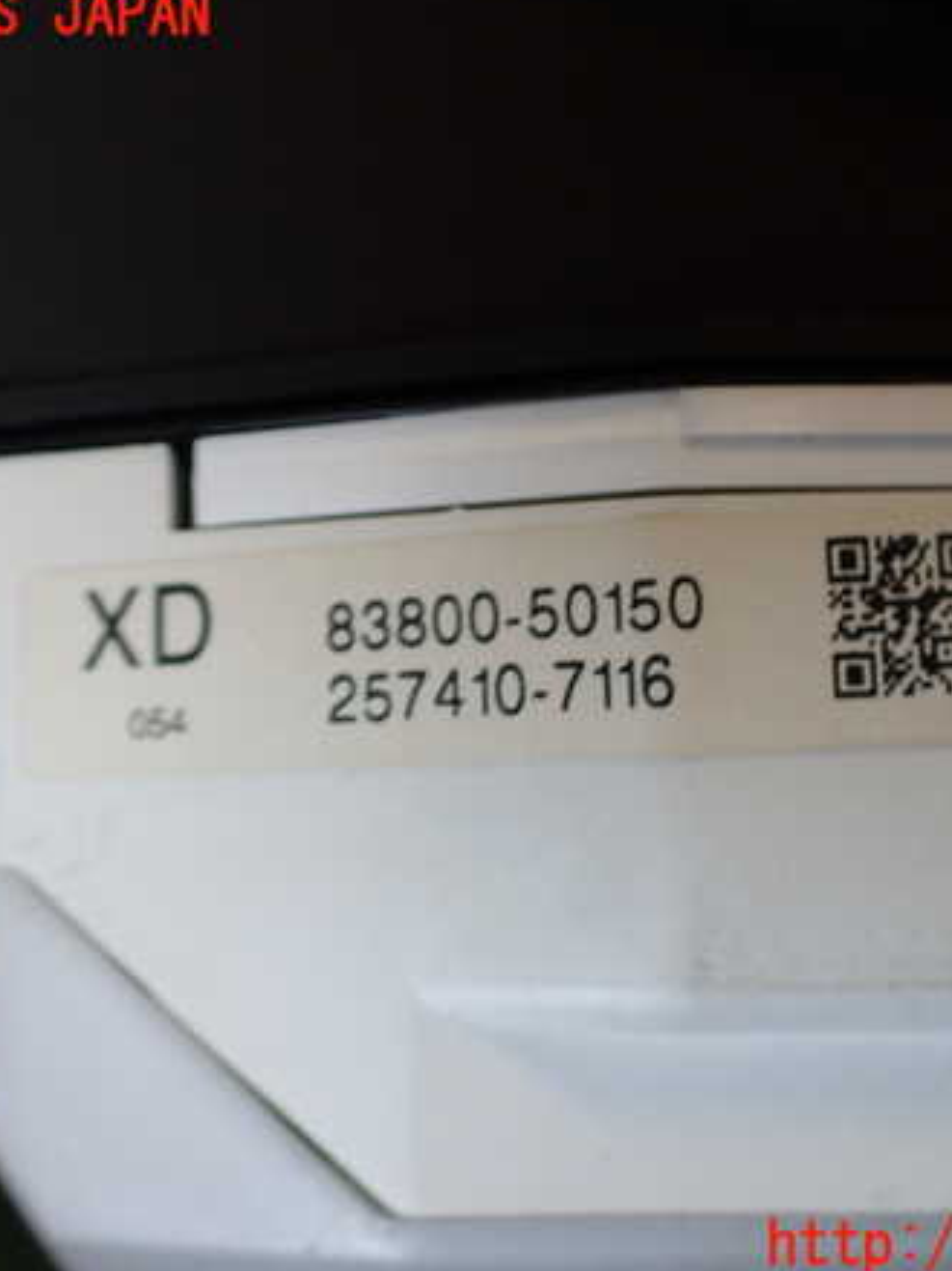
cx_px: 553
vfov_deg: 45.8
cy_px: 631
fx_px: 1504
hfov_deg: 35.0
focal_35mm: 41
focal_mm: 5.4
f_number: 2.3
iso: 160
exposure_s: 1/125
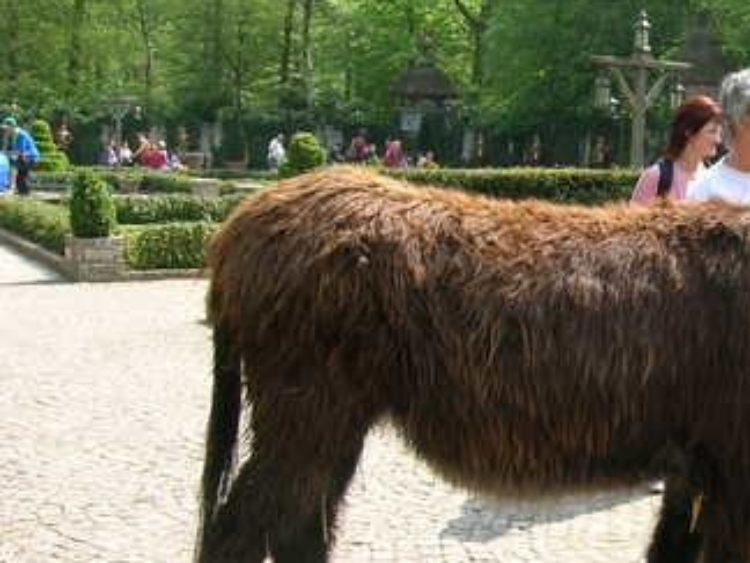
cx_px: 676
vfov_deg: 23.3
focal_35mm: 63
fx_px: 1365
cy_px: 331
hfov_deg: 29.5
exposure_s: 1/99.7
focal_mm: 5.7
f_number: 4.9
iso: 50
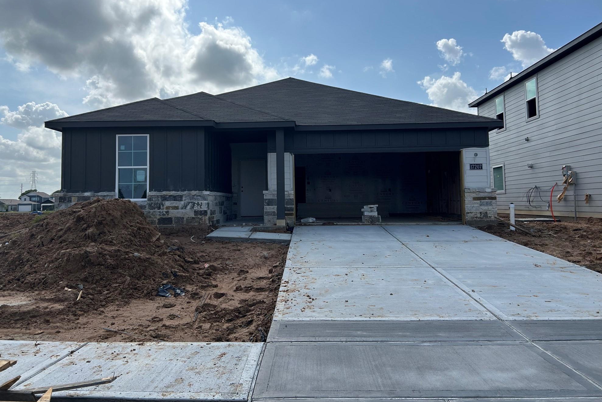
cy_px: 171
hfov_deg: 65.5
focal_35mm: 28
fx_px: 468
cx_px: 292
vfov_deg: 46.3
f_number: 1.5
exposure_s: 1/8000
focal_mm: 5.7
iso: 50
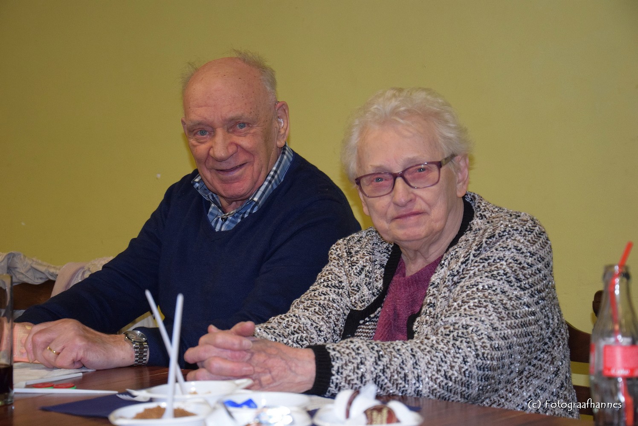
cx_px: 319
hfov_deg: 26.0
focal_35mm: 78
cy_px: 213
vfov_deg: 17.5
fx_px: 1383
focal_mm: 52
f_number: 5
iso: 2500
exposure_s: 1/60
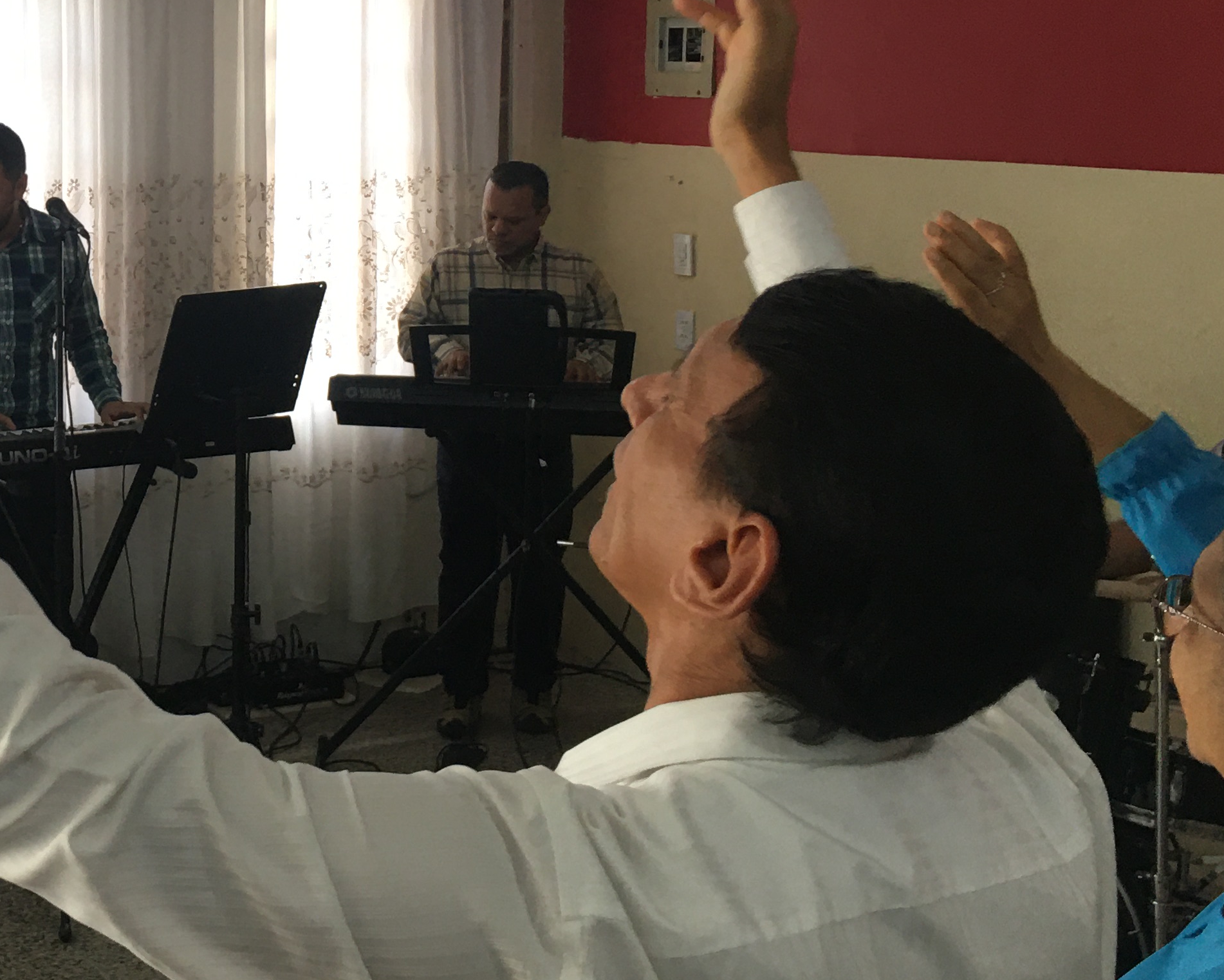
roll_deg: +0.2
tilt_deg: -3.1
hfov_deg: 29.2
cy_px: 199
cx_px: -32
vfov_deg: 25.0
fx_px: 2174
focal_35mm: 60
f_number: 2.2
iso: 32
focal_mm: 4.15
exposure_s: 1/15
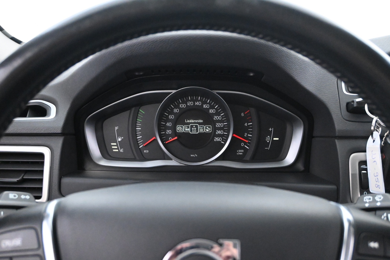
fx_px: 357
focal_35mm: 33
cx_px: 195
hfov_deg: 57.2
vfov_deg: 40.0
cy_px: 130
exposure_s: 1/40
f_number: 4.5
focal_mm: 22
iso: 9000
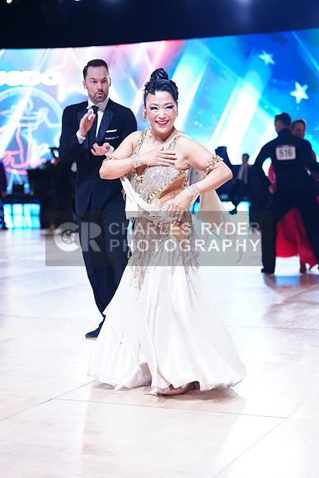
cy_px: 239
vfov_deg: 28.8
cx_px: 160
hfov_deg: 19.5
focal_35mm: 70
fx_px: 930
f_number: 2.8
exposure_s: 1/500
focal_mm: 70
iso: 1250
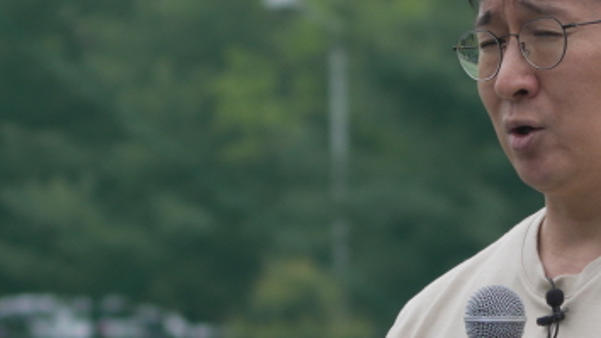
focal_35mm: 315
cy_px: 224
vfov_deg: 3.8
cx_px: 492
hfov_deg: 6.8
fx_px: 5027
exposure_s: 1/400
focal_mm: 71
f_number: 4
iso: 160
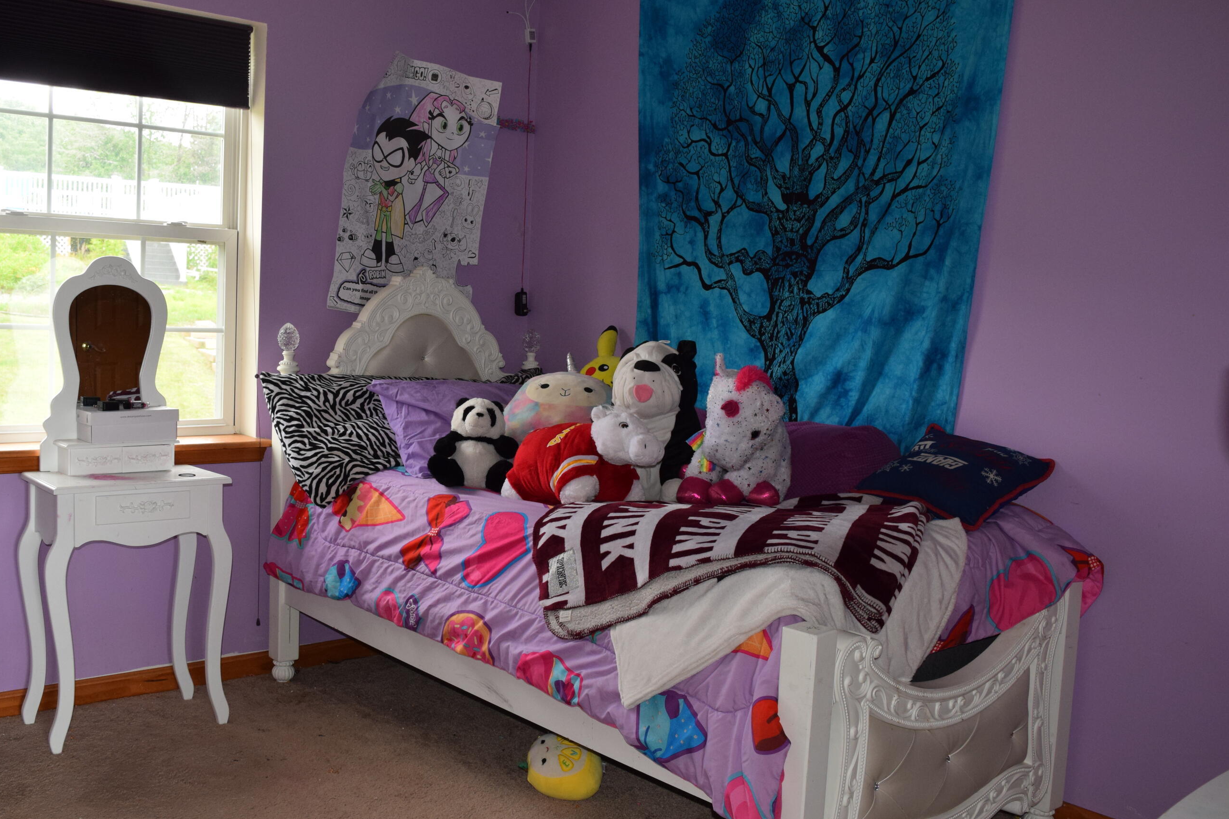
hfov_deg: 54.2
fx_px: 1195
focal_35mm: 35
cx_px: 512
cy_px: 428
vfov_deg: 37.8
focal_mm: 20
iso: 800
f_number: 5
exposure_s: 1/100
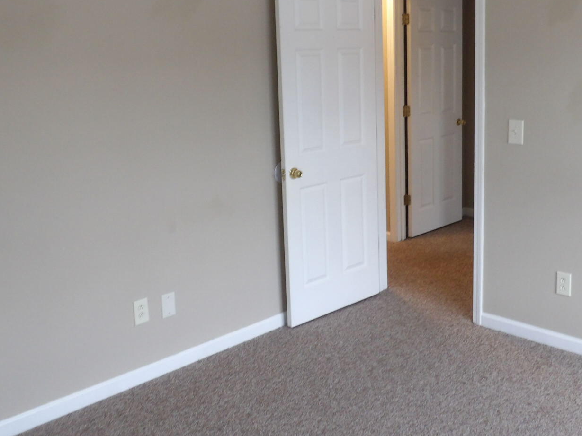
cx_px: 348
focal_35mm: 40
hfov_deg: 46.5
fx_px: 673
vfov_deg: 35.8
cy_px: 168
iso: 200
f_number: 3.2
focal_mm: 4.3
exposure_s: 1/24
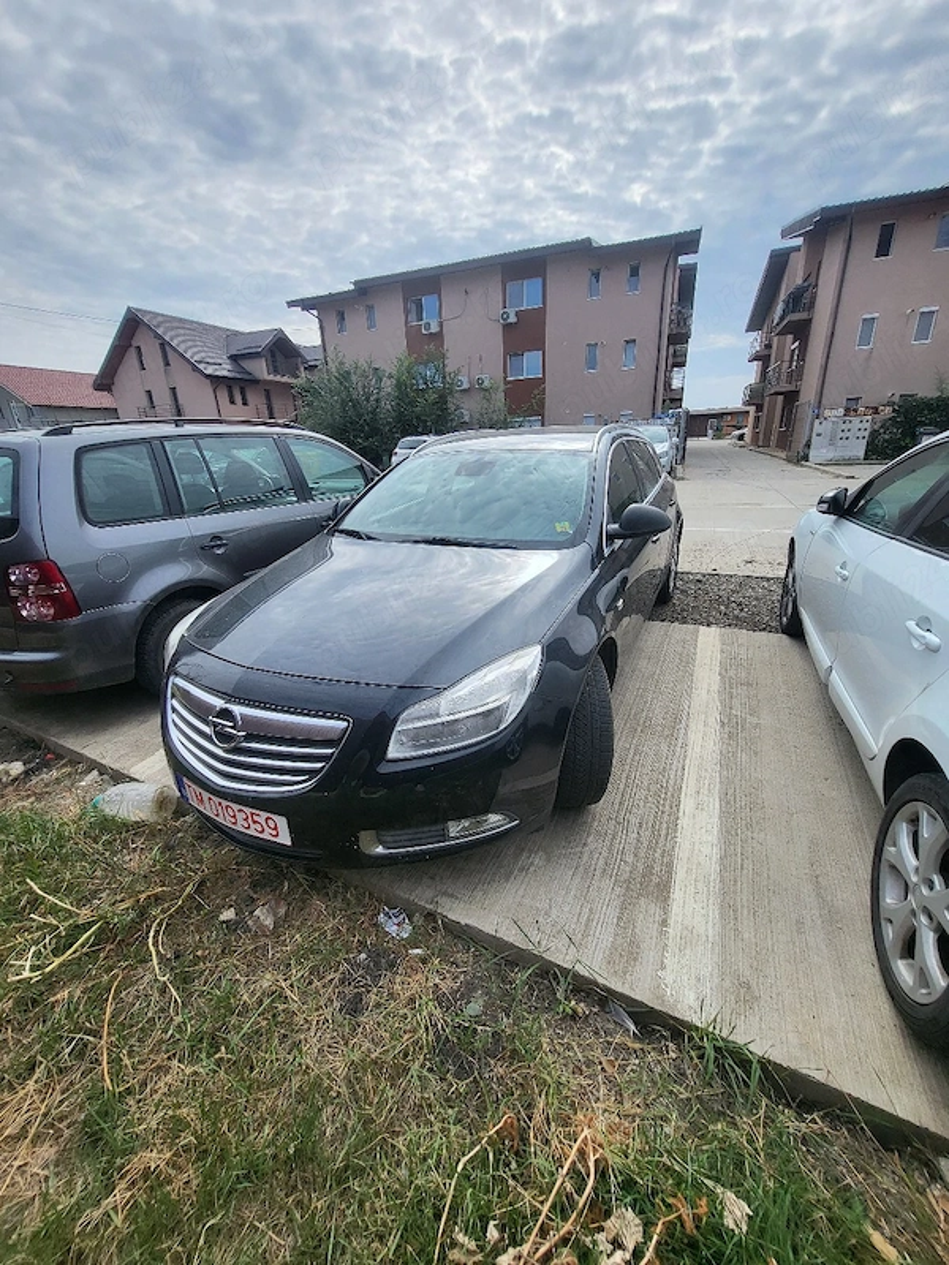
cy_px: 632
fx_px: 475
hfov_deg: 89.9
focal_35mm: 13
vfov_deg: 106.2
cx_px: 474
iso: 32
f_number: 2.2
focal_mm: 1.74
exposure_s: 1/1111
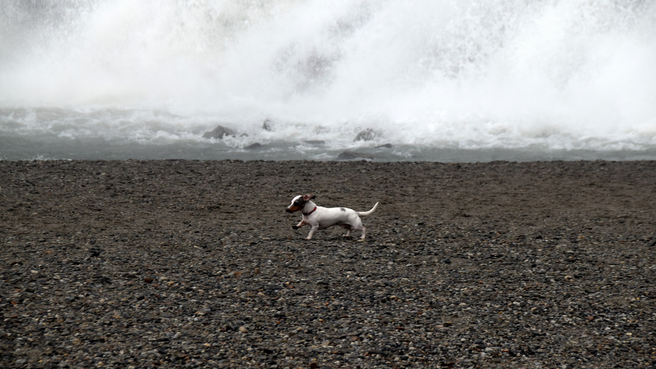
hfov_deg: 10.5
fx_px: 3566
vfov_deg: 5.9
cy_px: 180
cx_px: 328
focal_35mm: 205
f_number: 9
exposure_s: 1/320
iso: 200
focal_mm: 130
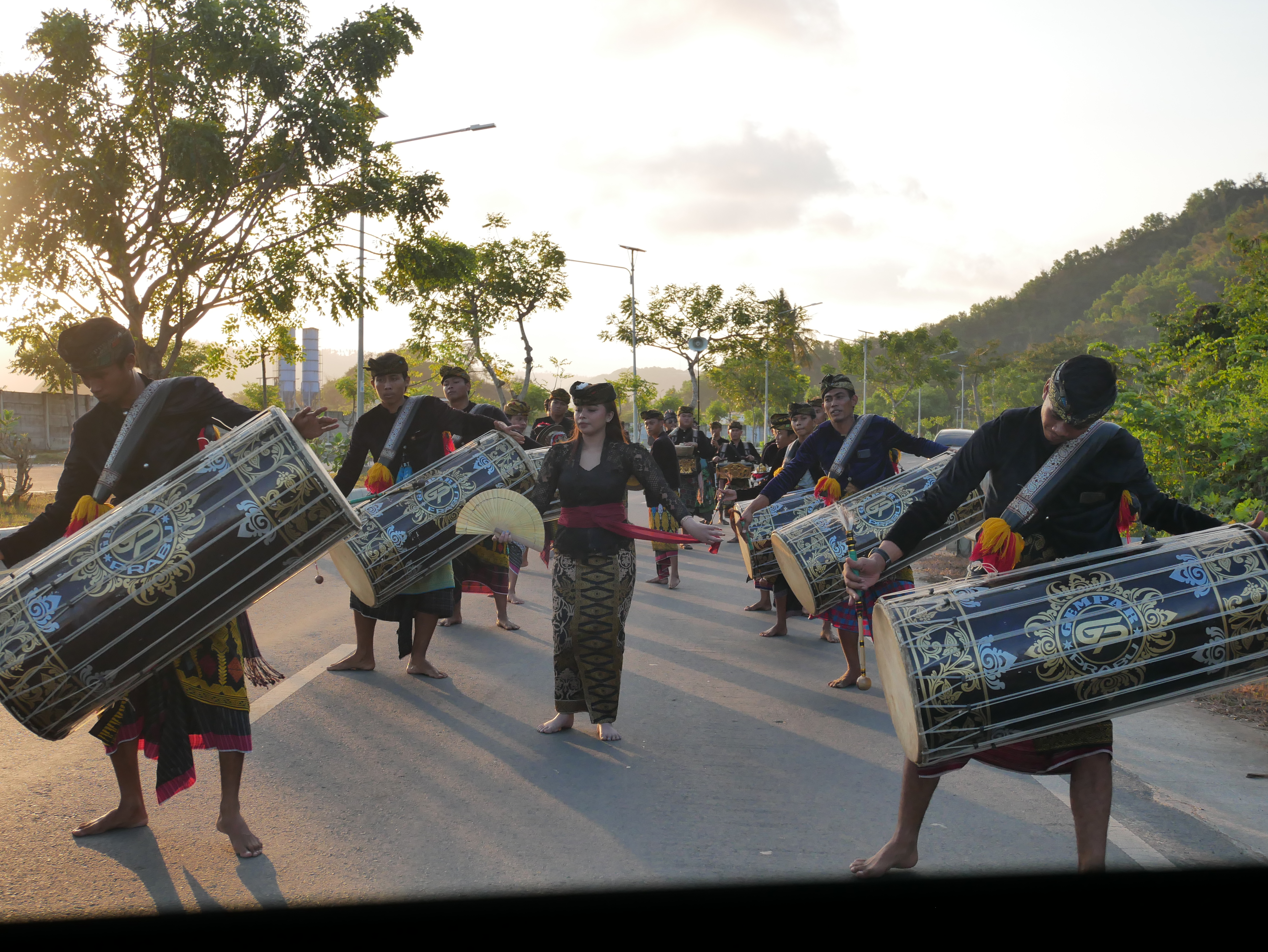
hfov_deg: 42.9
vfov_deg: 32.9
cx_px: 634
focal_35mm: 44
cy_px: 476
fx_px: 1612
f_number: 4.8
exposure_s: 1/800
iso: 400
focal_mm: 22
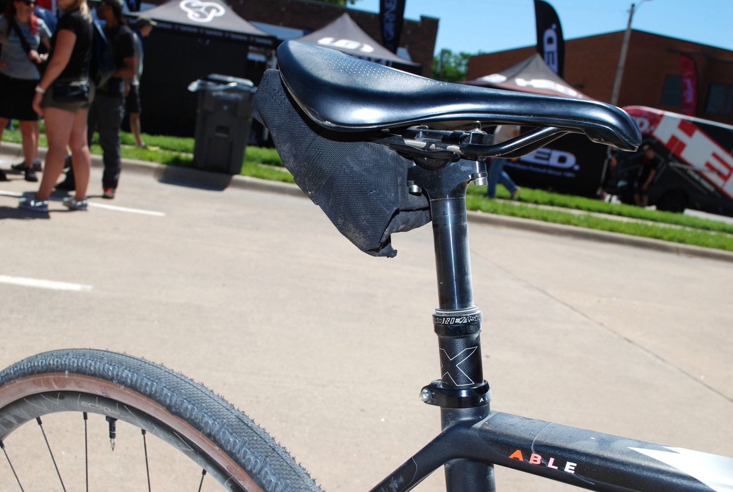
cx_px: 366
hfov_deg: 53.0
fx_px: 734
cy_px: 246
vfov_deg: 37.0
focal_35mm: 36
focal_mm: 24
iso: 100
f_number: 10
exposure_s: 1/200
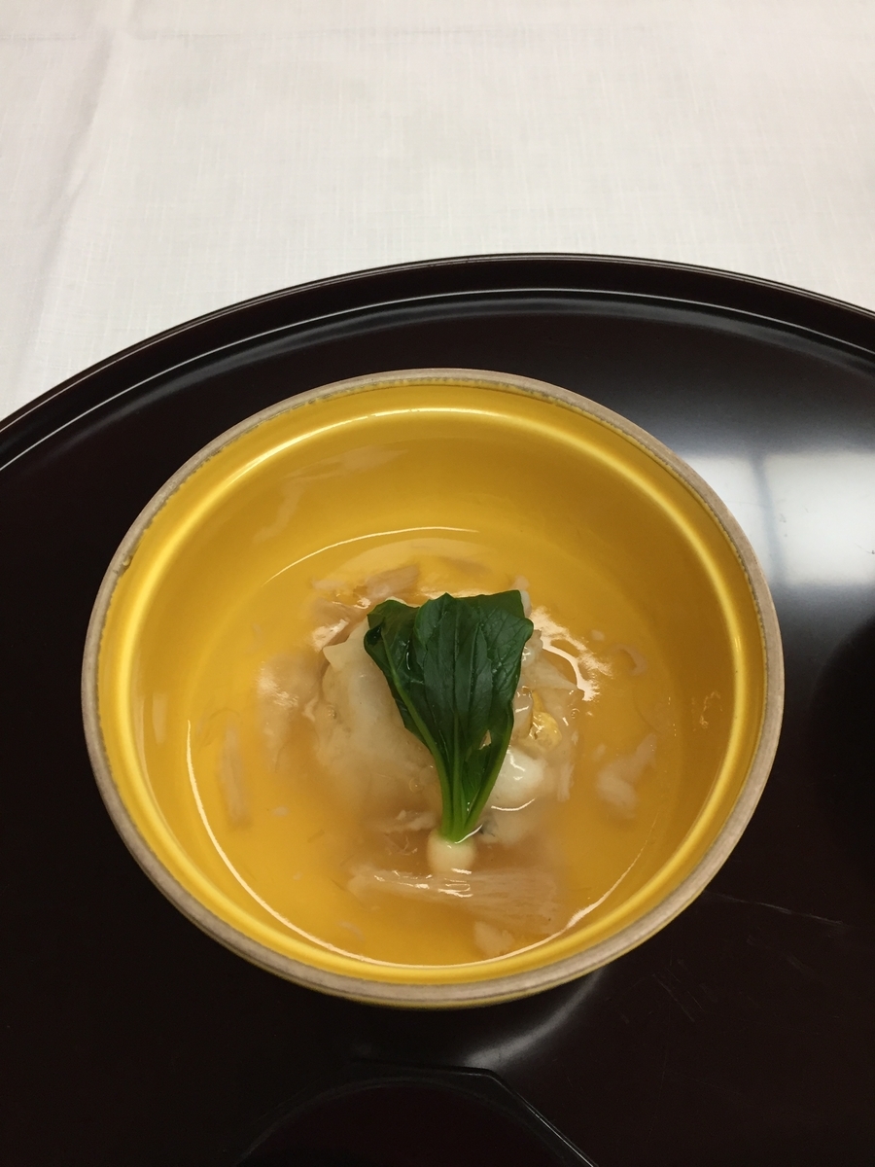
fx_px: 977
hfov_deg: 48.2
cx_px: 438
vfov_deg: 61.7
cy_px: 584
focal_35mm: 29
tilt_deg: -59.2
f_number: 2.2
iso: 50
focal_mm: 4.15
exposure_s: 1/30
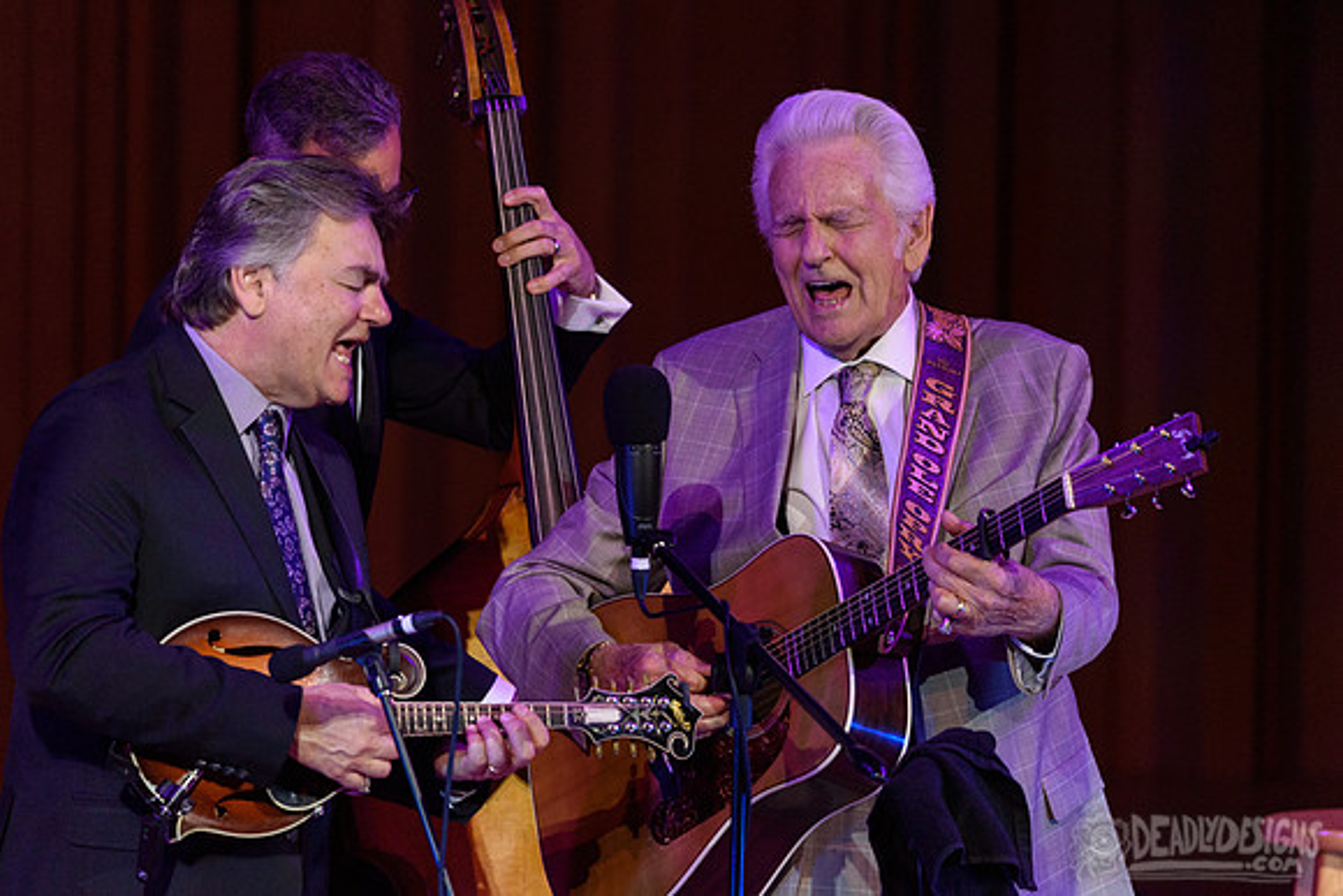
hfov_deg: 4.1
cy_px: 448
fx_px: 18656
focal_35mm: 500
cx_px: 672
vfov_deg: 2.8
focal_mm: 500
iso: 2500
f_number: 6
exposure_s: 1/500
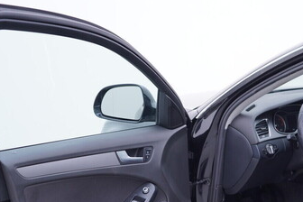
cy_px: 162
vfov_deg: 22.7
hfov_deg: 33.5
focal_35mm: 59
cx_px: 209
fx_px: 497
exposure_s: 1/50
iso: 125
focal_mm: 24
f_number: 3.2
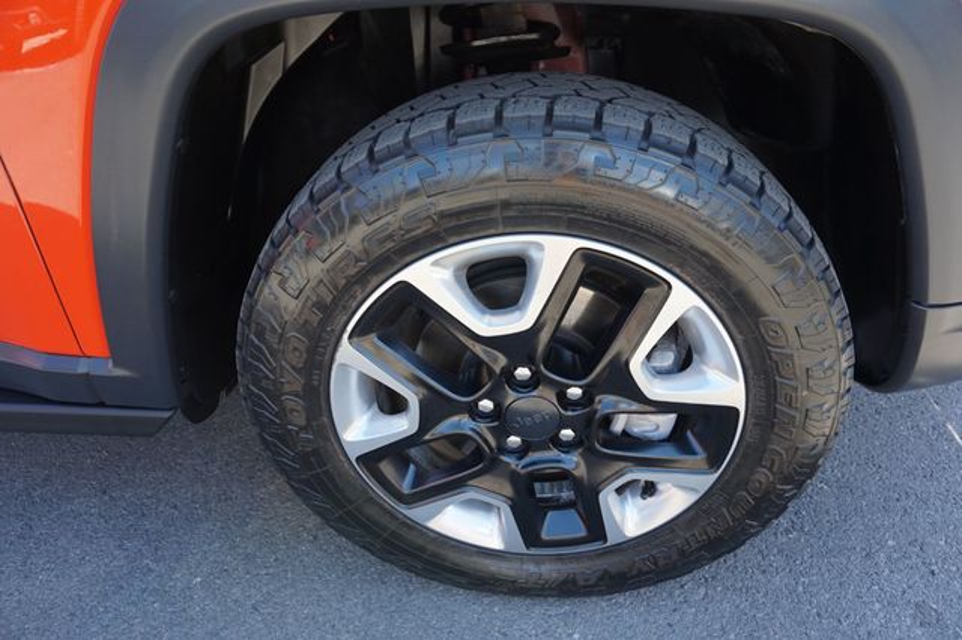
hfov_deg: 73.8
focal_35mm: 24
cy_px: 320
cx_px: 481
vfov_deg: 53.1
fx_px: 641
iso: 100
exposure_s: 1/60
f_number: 4
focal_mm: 16
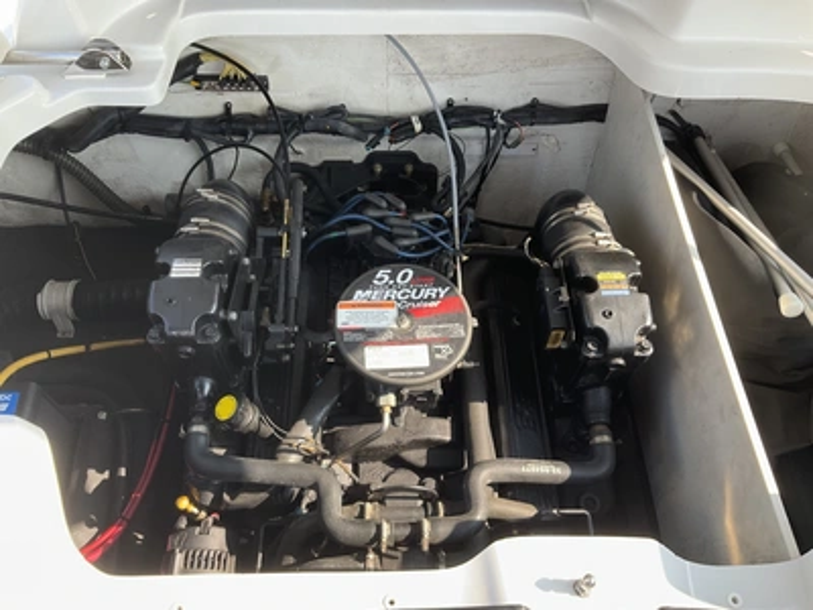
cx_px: 406
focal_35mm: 29
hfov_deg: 61.7
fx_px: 681
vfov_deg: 48.2
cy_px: 305
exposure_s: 1/222
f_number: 1.8
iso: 25
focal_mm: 3
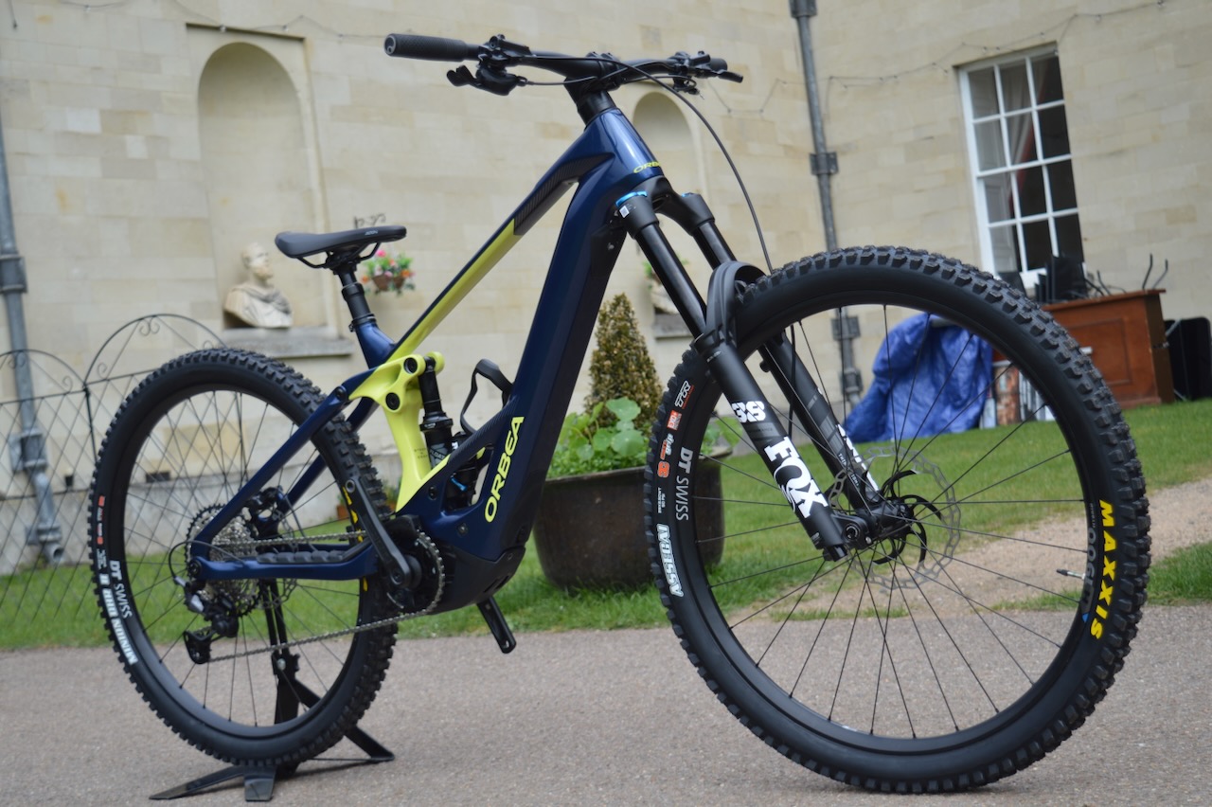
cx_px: 606
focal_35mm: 54
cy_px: 404
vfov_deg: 25.0
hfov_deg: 36.9
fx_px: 1817
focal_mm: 36
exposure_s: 1/125
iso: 110
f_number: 5.6
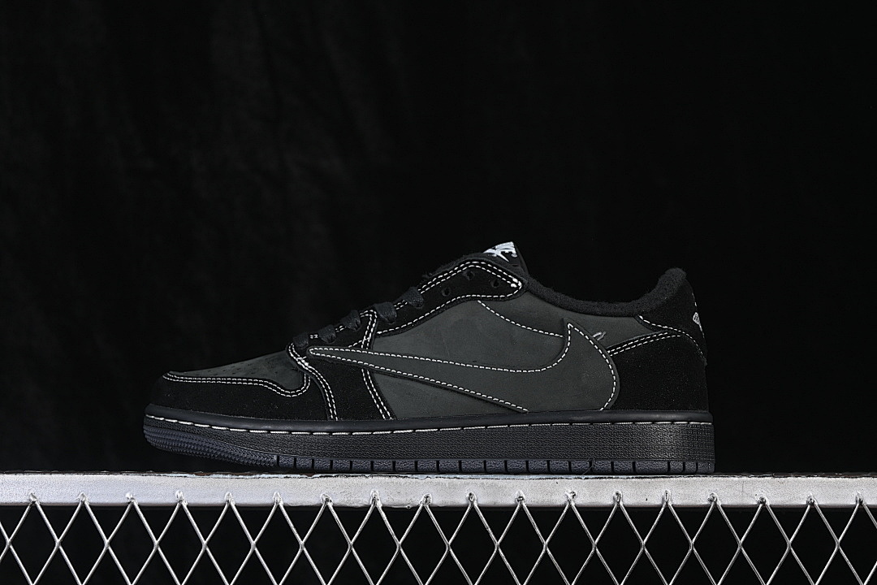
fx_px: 1827
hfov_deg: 27.0
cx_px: 438
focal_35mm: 75
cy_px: 292
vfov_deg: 18.2
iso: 160
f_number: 6.3
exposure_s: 1/60
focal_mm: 50
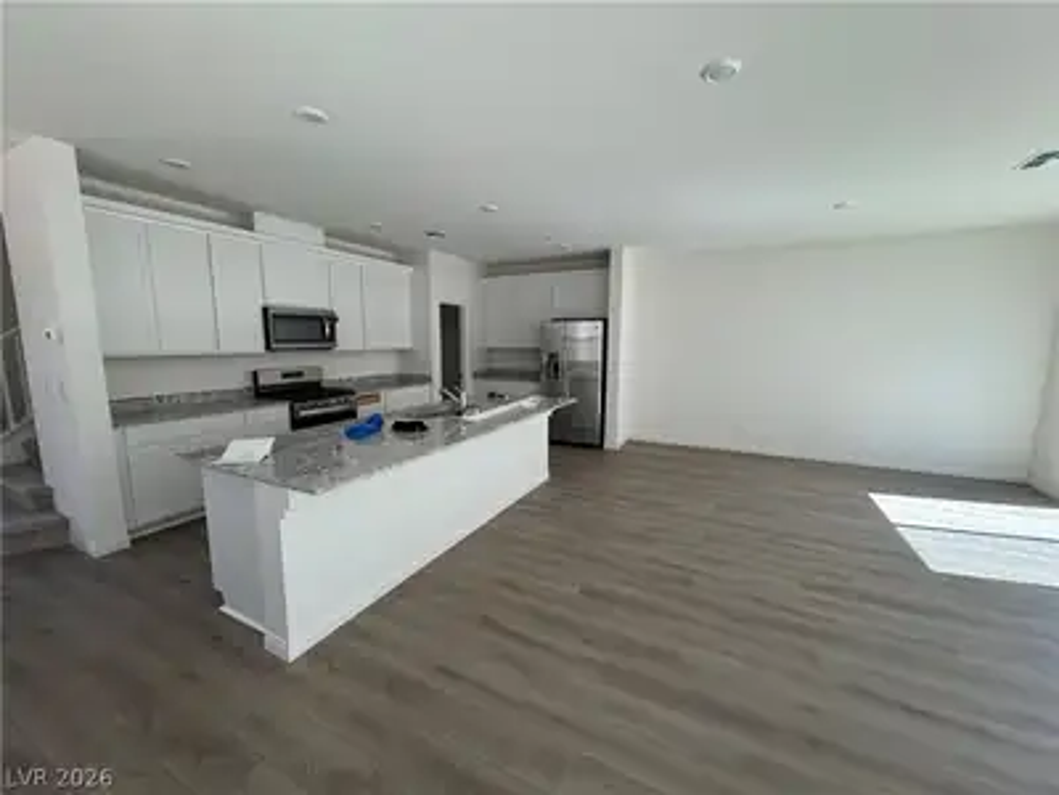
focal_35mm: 14
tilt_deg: -7.2
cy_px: 398
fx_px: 428
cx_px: 530
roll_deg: +0.3
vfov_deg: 85.7
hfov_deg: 102.1
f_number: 2.2
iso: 64
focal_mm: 2.22
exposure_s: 1/99
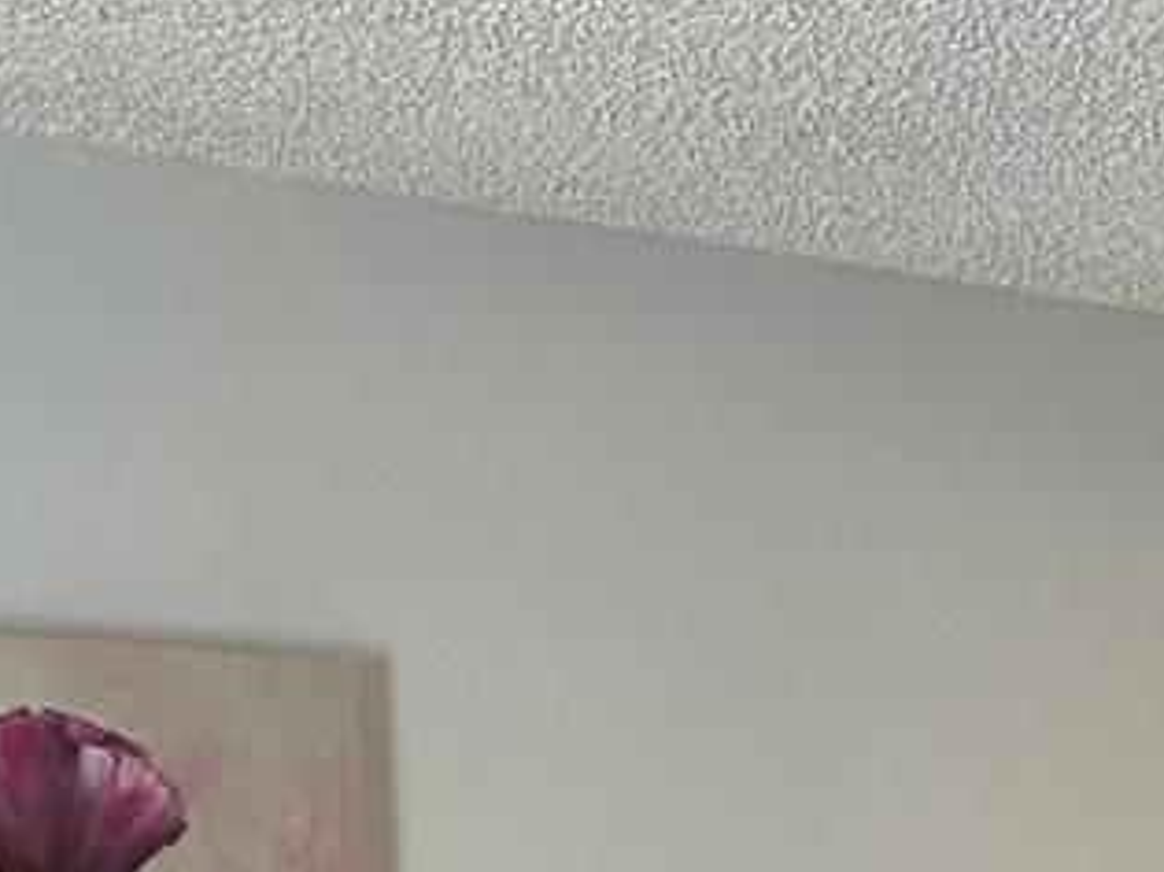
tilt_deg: -8.0
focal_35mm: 122
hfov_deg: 14.8
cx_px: 1818
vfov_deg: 11.0
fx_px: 4101
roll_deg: +1.2
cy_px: 1792
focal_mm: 6.86
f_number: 1.78
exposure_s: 1/60
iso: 200
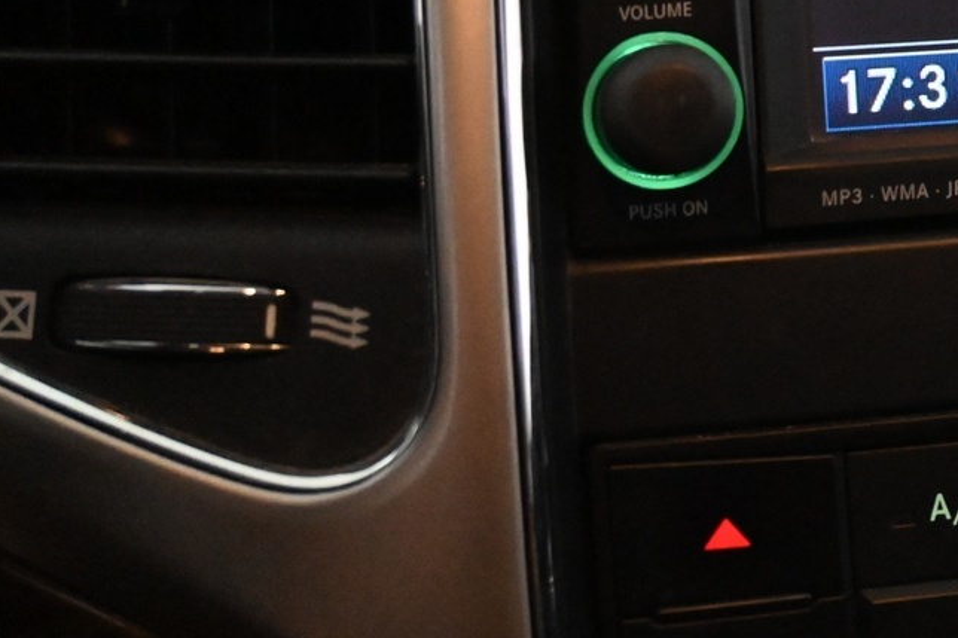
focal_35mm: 85
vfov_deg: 15.6
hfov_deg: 21.9
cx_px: 1199
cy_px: -82
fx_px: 2258
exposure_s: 1/80
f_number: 4.5
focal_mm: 22.5
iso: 6400
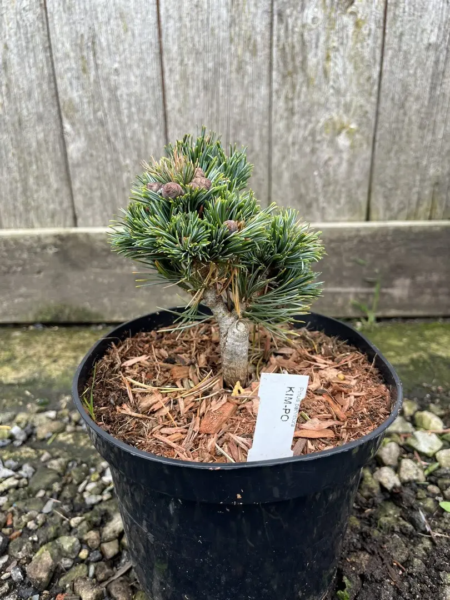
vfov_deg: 67.3
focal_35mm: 26
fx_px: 451
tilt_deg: -22.4
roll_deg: +2.2
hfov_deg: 53.1
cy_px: 300
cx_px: 225
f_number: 1.6
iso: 40
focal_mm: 5.1
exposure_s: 1/180
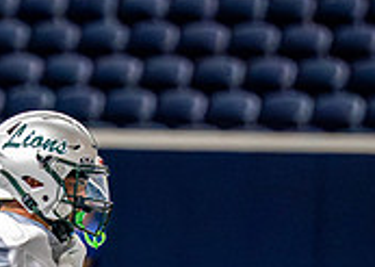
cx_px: -42
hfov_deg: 3.0
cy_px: 426
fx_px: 7210
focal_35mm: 678
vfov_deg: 2.1
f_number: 2.8
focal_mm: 152
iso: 5000
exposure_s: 1/2000
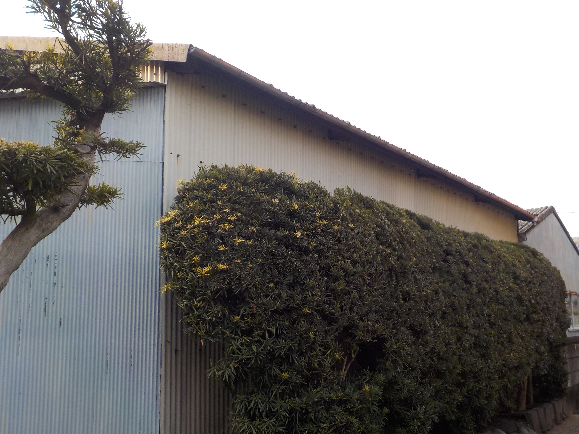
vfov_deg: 38.6
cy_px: 240
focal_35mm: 37
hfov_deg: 50.1
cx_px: 313
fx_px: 619
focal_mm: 4.1
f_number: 3.3
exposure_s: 1/250
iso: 125
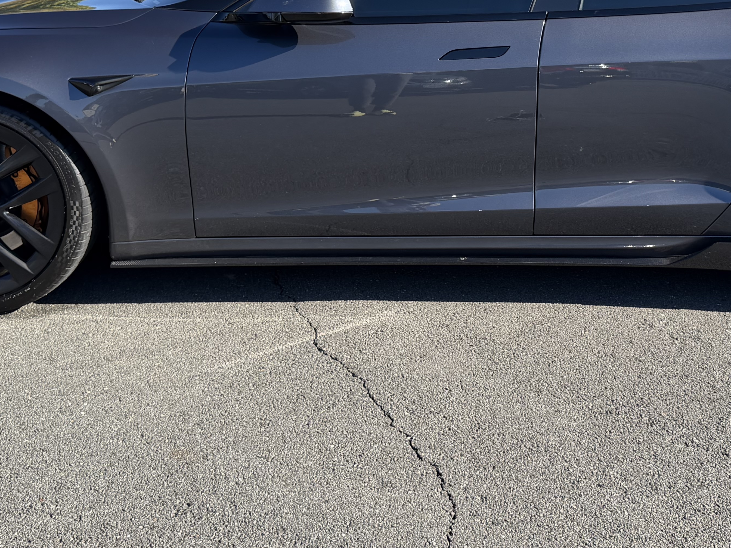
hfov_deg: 37.3
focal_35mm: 51
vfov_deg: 27.7
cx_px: 451
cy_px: 77
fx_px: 1077
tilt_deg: -9.3
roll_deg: +0.7
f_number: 1.78
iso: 100
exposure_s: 1/1553
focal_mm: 6.76
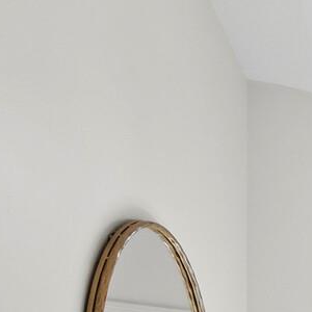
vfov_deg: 21.2
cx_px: 772
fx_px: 673
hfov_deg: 14.6
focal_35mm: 66
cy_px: 490
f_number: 11
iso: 400
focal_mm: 7
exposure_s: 1/15
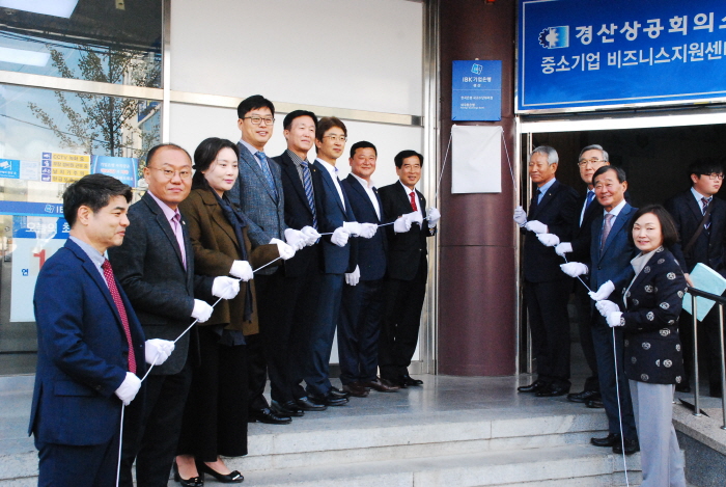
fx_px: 939
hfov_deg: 42.3
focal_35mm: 46
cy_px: 244
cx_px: 363
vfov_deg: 29.0
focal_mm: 31
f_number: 11
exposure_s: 1/250
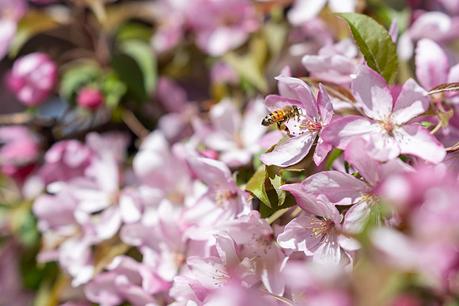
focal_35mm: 145
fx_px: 1846
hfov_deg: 14.2
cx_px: 290
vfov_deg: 9.5
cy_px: 126
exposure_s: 1/2000
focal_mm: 85
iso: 80
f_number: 2.8
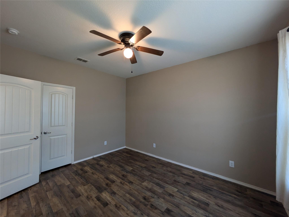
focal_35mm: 14
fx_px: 117
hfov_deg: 102.0
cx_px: 144
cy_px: 108
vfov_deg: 85.7
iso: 110
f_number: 2.2
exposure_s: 1/24
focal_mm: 1.83
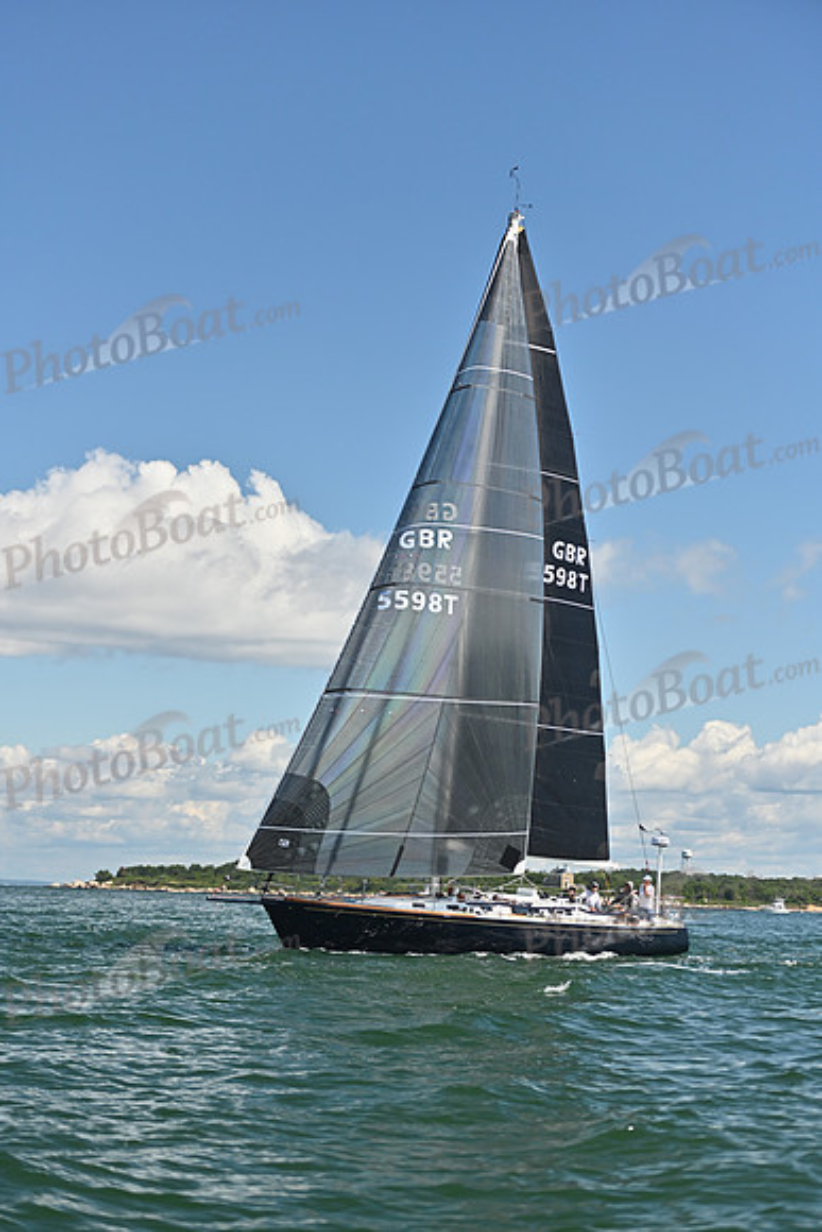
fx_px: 2567
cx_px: 411
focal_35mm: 75
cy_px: 616
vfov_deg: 27.0
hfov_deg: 18.2
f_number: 2.8
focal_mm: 75
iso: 250
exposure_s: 1/2500
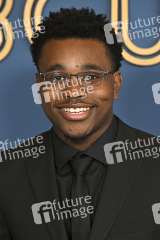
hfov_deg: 10.7
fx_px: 855
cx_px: 80
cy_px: 120
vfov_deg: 16.0
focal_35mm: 128
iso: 2000
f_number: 5
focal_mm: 128
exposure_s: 1/320
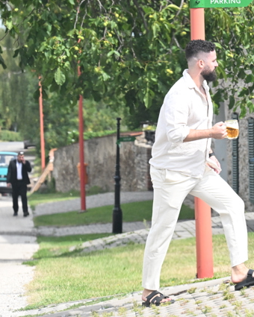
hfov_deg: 5.9
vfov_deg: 7.4
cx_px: 156
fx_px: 2462
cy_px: 160
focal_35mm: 262
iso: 2500
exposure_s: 1/6400
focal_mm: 115
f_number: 5
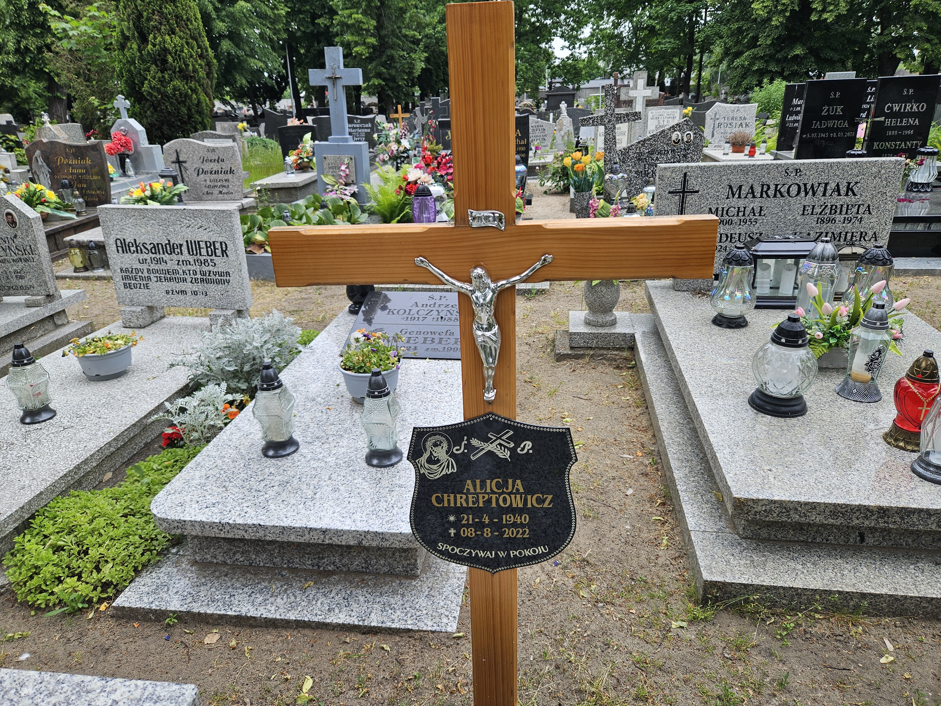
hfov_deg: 73.9
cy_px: 353
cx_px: 470
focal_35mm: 23
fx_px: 625
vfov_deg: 58.9
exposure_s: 1/310
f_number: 1.8
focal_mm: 5.4
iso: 25
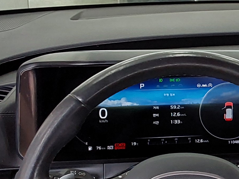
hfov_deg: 18.1
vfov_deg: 14.6
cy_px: 80
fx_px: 697
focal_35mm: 101
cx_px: 311
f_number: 1.9
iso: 80
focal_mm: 2.91
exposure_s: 1/120
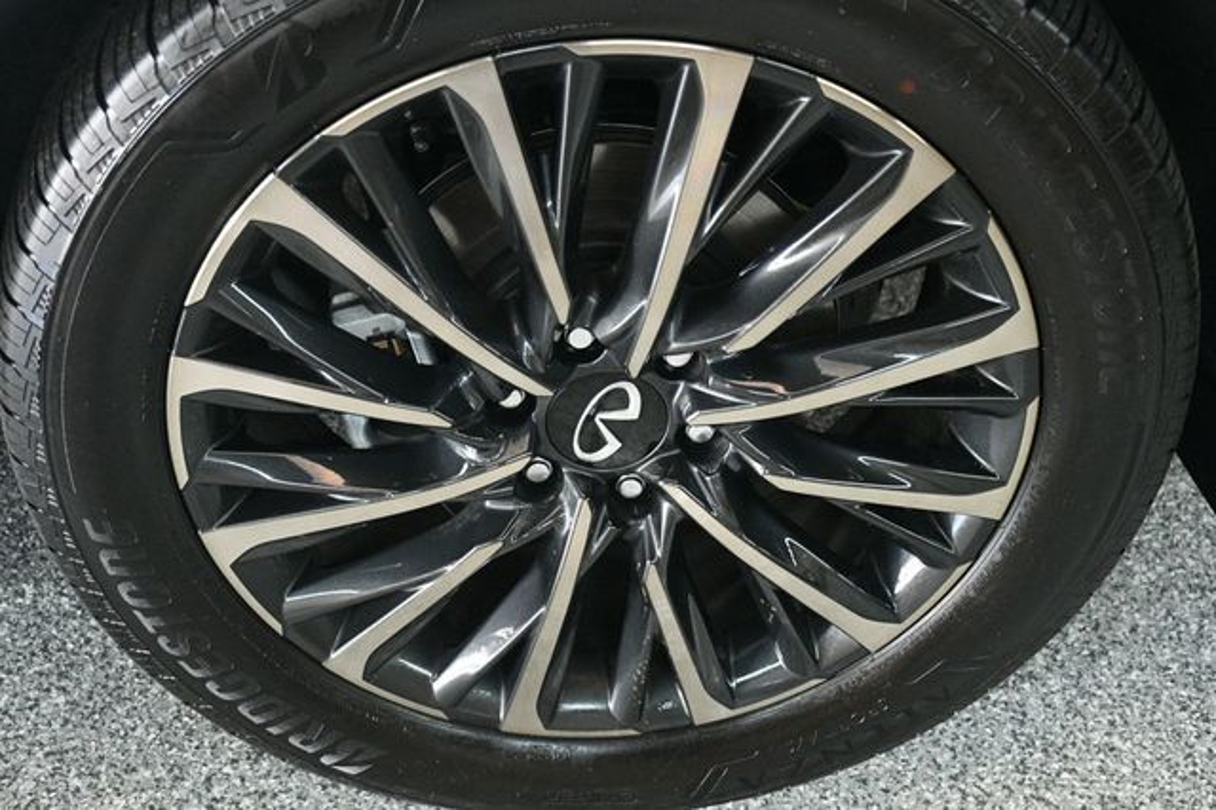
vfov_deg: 26.5
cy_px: 405
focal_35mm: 51
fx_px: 1722
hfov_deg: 38.9
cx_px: 608
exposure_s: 1/100
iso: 3200
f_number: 4.2
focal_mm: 34
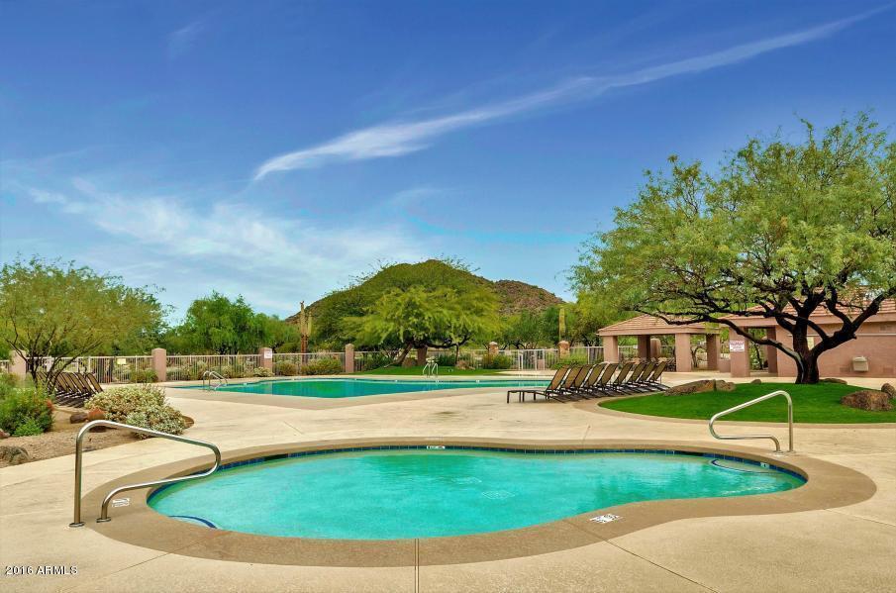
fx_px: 596
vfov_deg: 52.9
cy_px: 296
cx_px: 448
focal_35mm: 24
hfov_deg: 73.9
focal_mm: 16
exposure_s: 1/400
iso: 320
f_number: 10
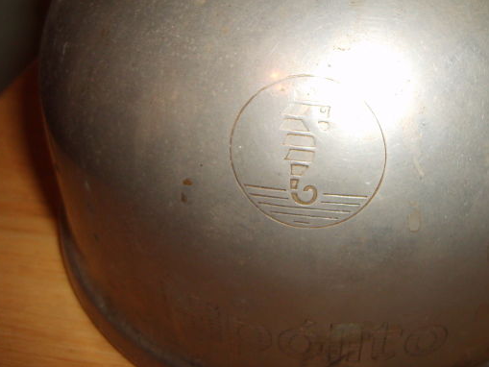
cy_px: 137
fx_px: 622
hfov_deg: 42.7
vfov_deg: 32.7
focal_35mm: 44
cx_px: 295
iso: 100
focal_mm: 5.8
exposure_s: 1/45
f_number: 2.8
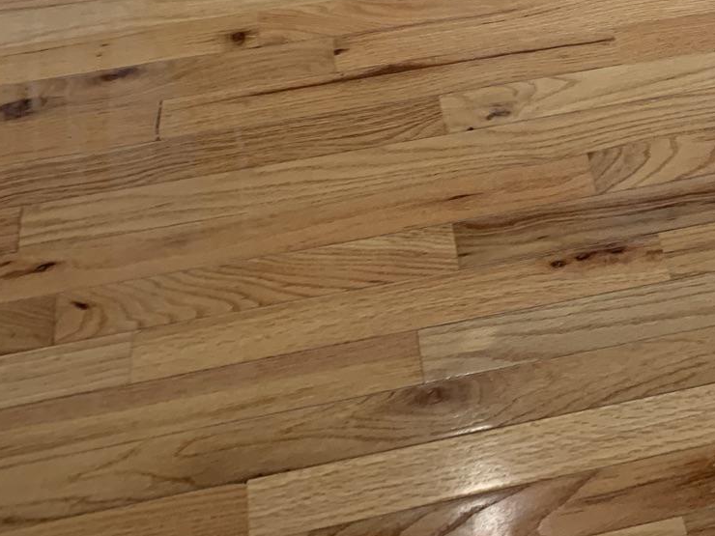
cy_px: -199
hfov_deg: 26.1
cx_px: 659
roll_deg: -1.2
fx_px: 1487
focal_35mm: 72
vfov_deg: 18.7
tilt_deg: -34.6
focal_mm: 4.25
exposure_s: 1/120
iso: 80
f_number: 1.8
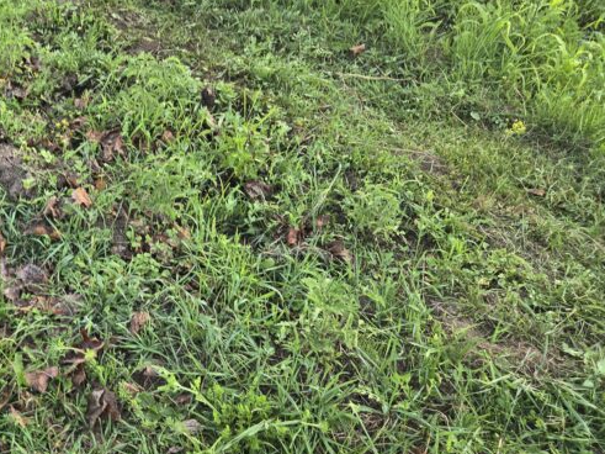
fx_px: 839
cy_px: 96
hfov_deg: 37.7
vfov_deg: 29.6
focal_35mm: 48
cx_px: 92
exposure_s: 1/60
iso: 32
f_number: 1.8
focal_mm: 5.4
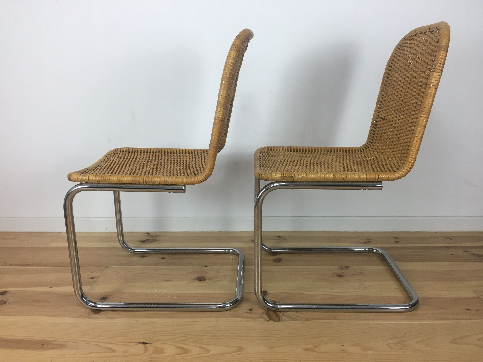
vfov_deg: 48.2
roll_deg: +0.9
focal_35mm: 29
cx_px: 242
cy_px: 181
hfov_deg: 61.7
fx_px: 405
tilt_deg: -16.1
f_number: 2.2
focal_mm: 4.15
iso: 25
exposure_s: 1/33
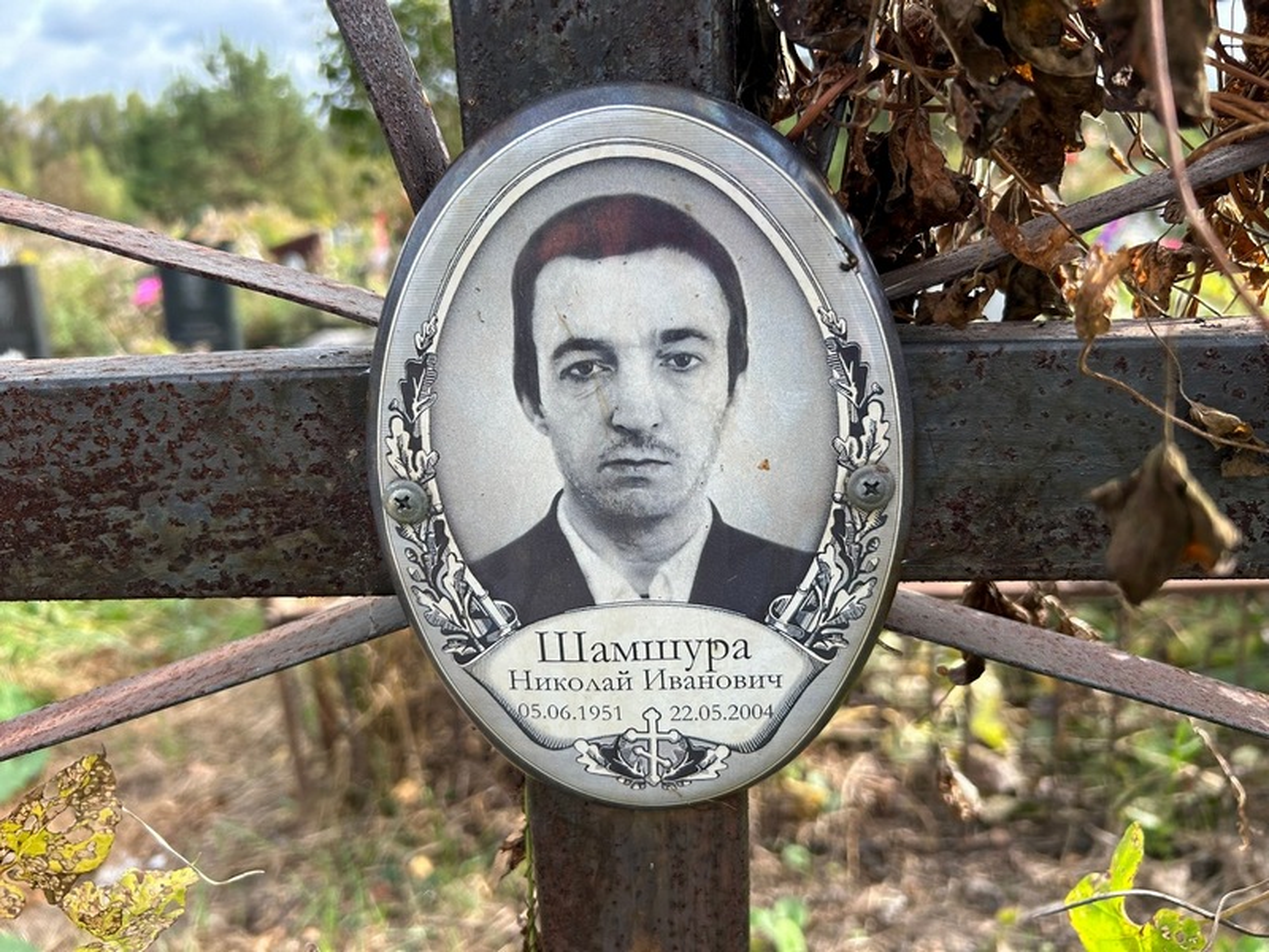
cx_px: 634
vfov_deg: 53.1
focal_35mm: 26
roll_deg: +0.3
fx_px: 953
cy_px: 476
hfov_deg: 67.3
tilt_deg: -15.9
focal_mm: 5.7
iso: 50
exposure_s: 1/808
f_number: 1.5
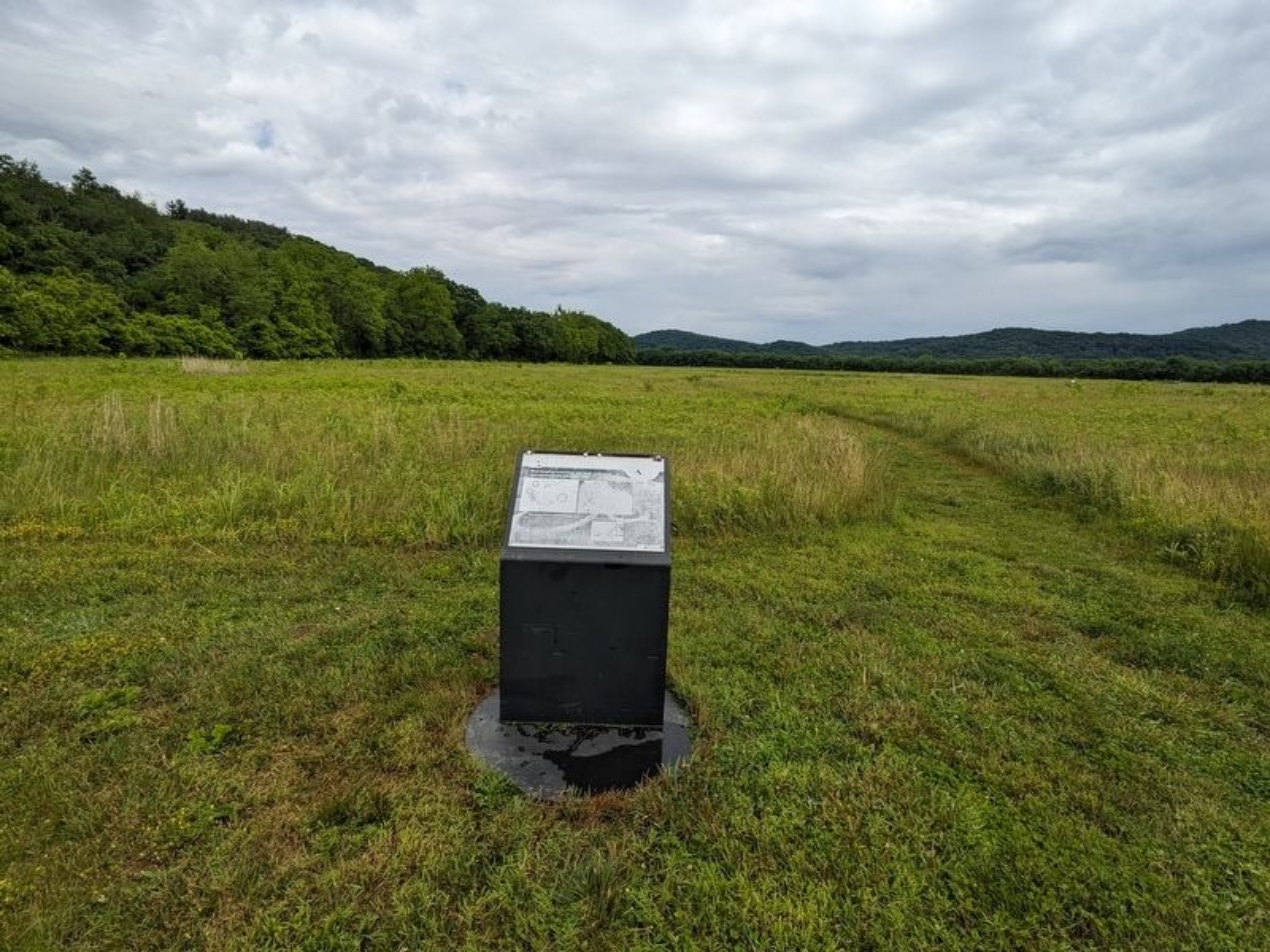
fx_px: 587
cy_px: 476
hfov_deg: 94.5
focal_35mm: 16
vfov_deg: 78.1
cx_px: 635
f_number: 2.2
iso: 35
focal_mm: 2.22
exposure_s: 1/1639
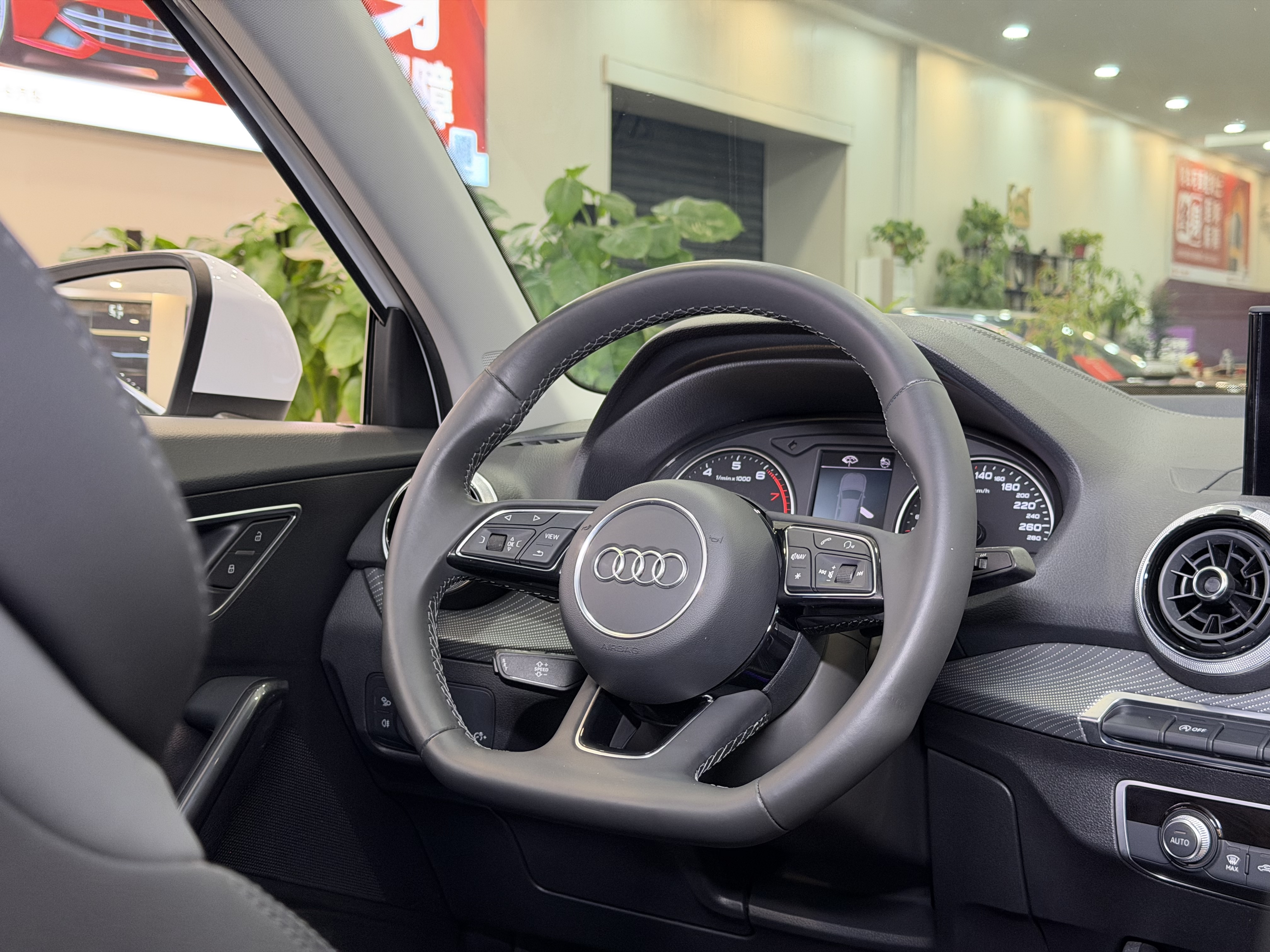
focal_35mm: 48
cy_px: 476
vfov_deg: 30.3
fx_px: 1761
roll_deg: +0.0
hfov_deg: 39.7
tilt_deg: -5.8
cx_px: 635
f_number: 1.78
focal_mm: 6.76
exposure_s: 1/60
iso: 250
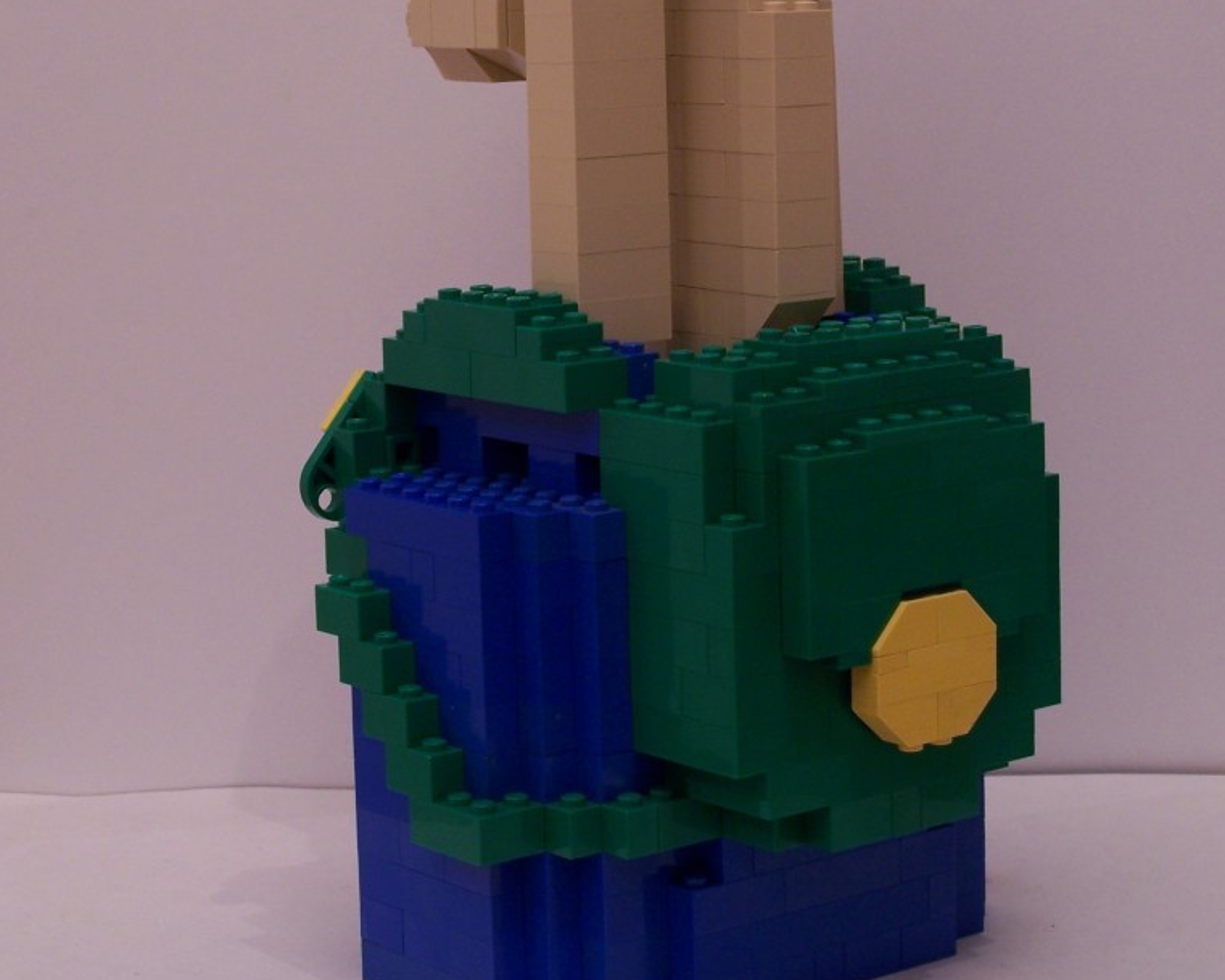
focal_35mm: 88
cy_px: 266
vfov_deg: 17.4
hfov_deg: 21.7
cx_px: 617
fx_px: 3191
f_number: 3.2
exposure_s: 1/3
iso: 80
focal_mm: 11.1
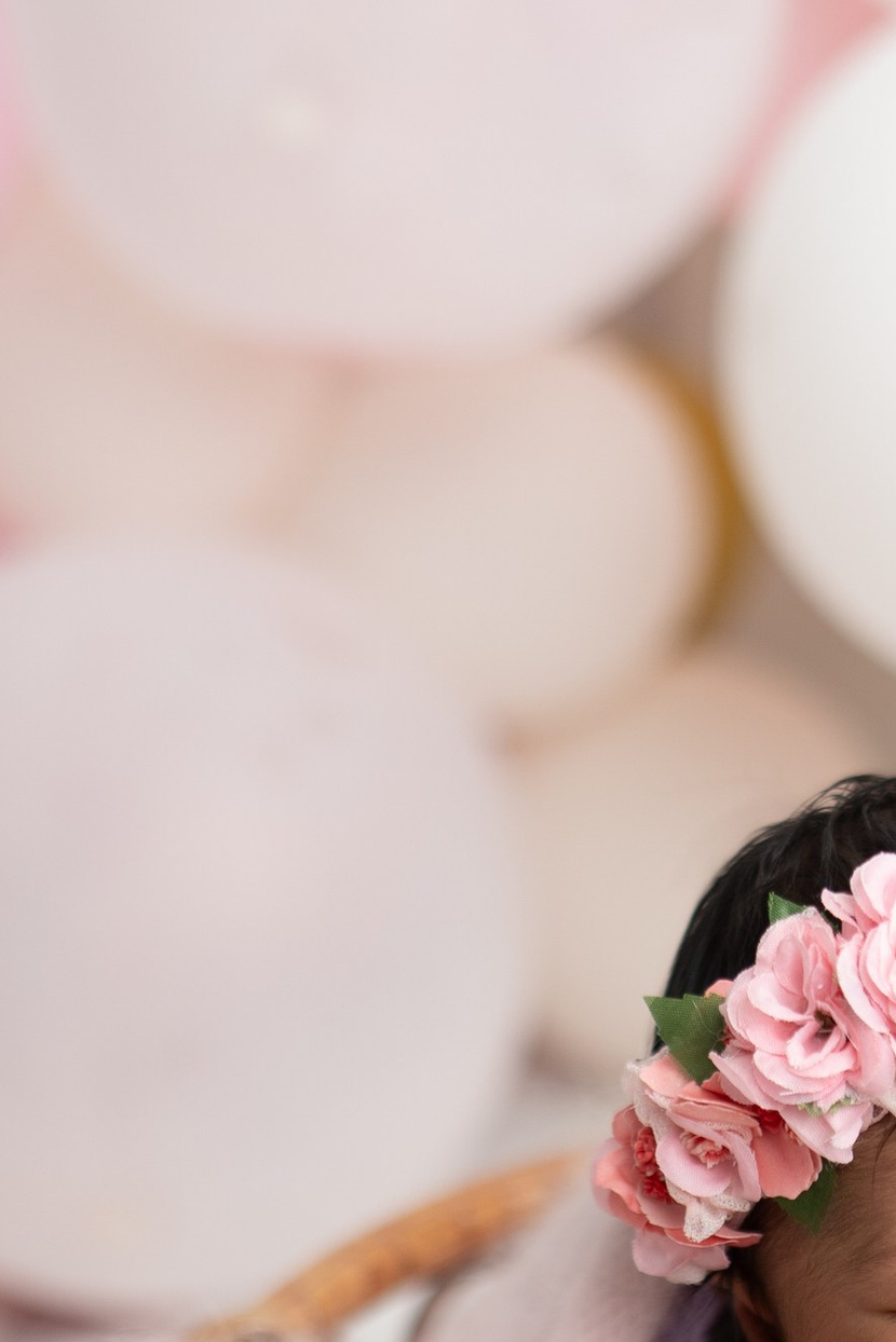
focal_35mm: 108
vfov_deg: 18.9
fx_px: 4029
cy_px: 915
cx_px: 977
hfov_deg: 12.5
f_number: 1.6
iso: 100
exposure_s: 1/160
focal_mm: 35
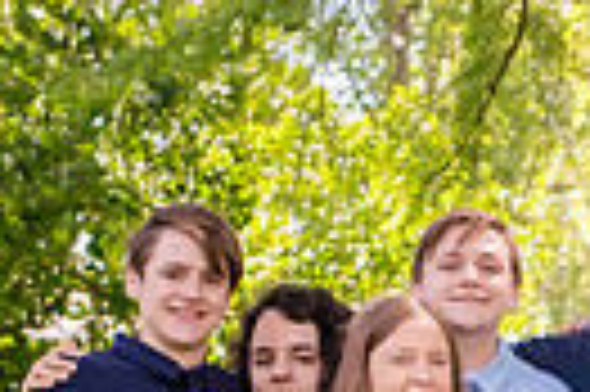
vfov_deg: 6.1
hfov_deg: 9.1
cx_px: 842
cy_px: 692
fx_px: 3634
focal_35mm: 222
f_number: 4.5
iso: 400
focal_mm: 50
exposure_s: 1/320
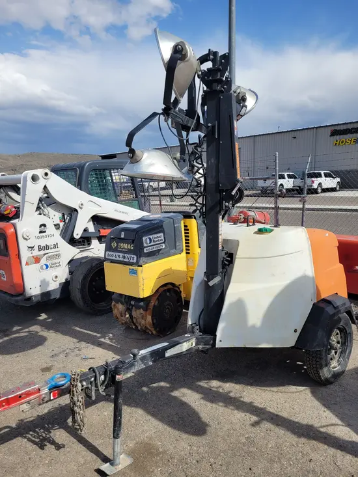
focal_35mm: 26
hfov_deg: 53.1
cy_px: 238
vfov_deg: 67.3
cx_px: 179
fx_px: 358
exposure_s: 1/2969
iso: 40
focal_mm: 5.4
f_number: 1.8
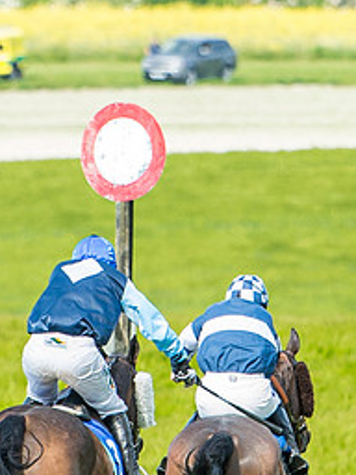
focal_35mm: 1315
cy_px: 213
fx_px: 18032
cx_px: 310
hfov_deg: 1.1
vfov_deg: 1.5
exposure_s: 1/1250
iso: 400
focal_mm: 200
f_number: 4
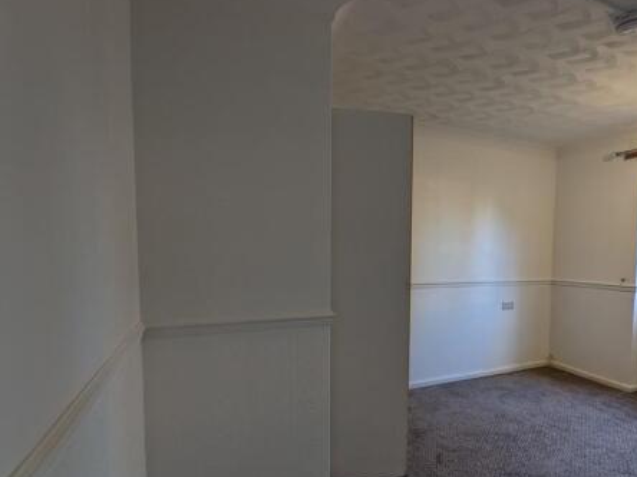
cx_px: 407
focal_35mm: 21
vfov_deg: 63.0
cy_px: 280
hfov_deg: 77.3
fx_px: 386
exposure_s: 1/30.4
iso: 78
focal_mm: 2.22
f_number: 2.2
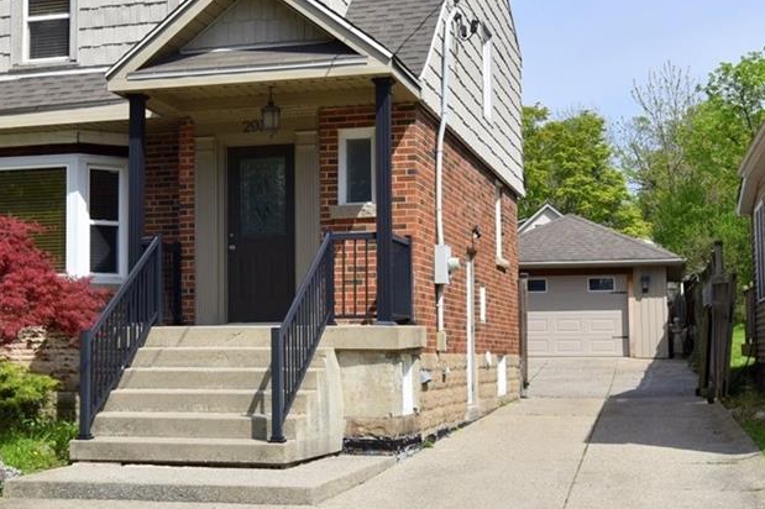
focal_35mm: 48
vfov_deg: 27.9
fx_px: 1019
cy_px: 190
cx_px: 227
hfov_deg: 40.4
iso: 640
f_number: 14
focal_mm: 29
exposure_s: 1/800
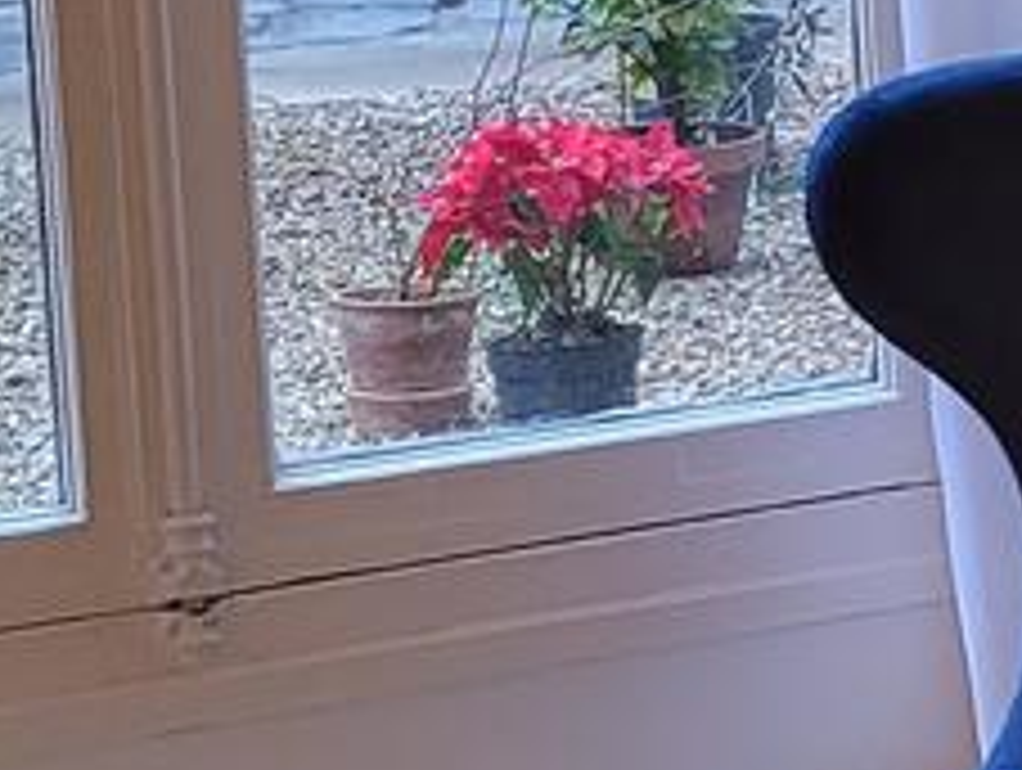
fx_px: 5057
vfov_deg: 8.7
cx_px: 2130
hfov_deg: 10.5
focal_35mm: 171
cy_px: 54
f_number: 1.8
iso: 200
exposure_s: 1/50
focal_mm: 5.4
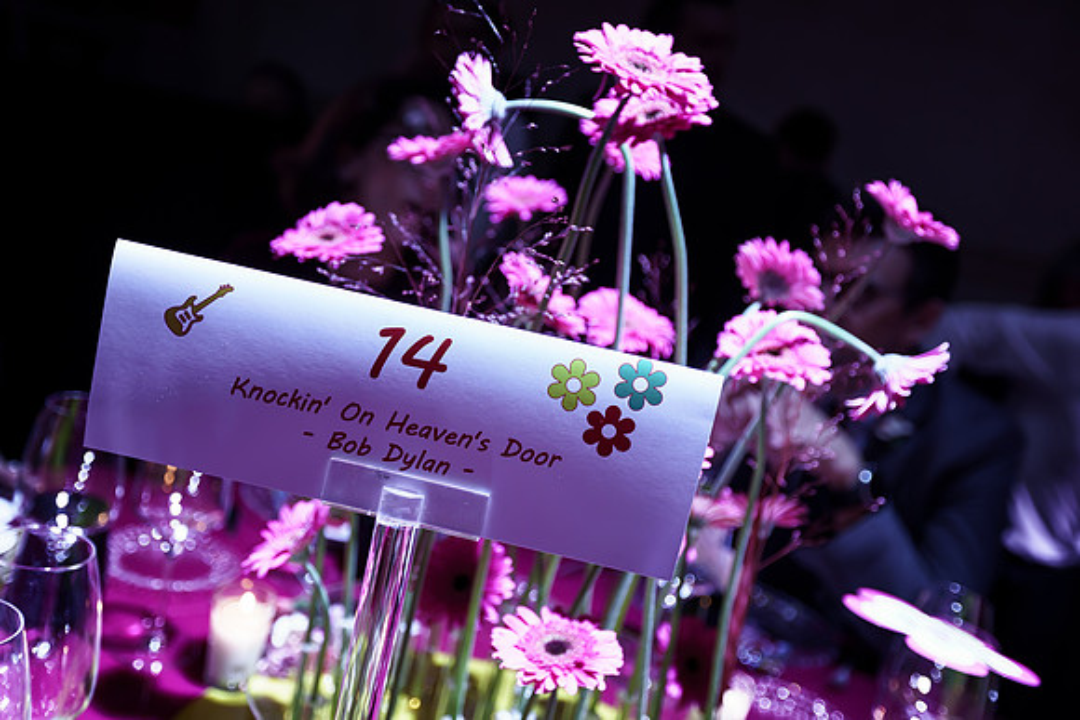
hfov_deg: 54.9
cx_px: 515
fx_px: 1039
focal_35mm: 35
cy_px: 342
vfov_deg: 38.2
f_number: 2.8
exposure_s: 1/100
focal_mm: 32
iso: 1600
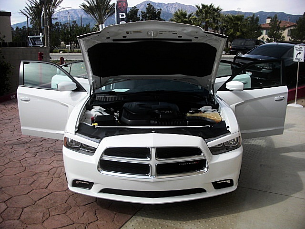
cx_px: 152
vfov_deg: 39.7
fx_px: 317
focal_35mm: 36
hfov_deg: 51.4
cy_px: 114
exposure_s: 1/800
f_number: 2.8
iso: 50
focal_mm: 6.3
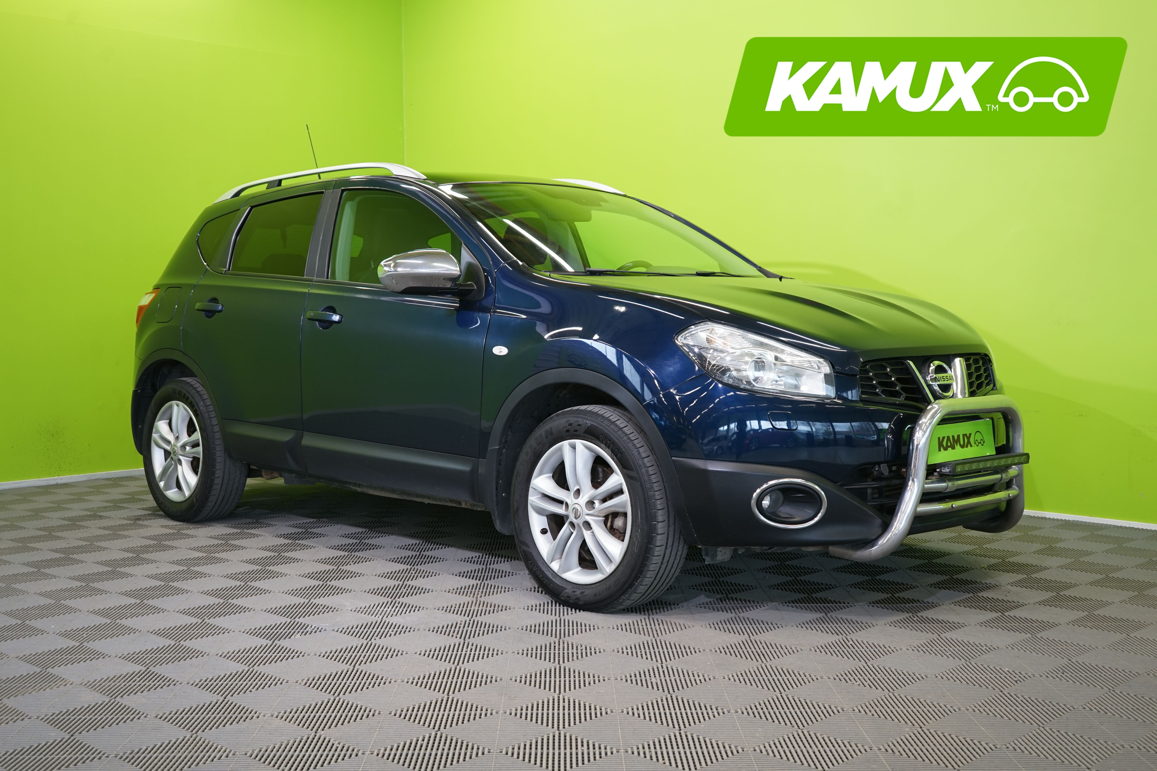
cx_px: 578
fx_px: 1285
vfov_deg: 33.4
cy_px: 386
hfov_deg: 48.5
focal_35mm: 40
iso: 500
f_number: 5.6
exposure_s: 1/30
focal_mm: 40
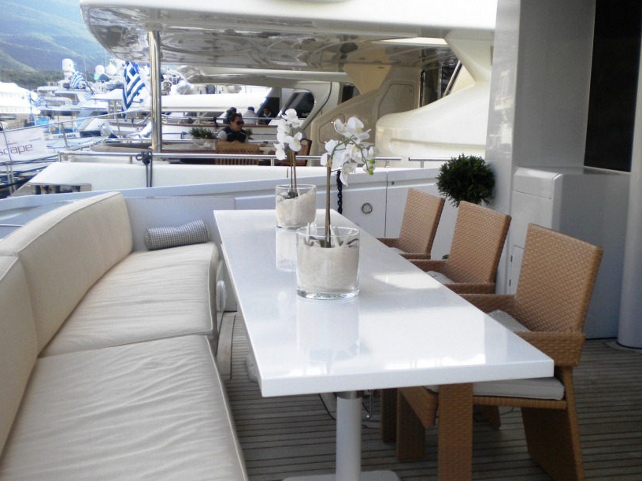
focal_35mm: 44
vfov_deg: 32.8
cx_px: 393
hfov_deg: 42.7
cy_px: 261
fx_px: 816
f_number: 3.1
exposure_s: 1/251
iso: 80
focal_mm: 6.3
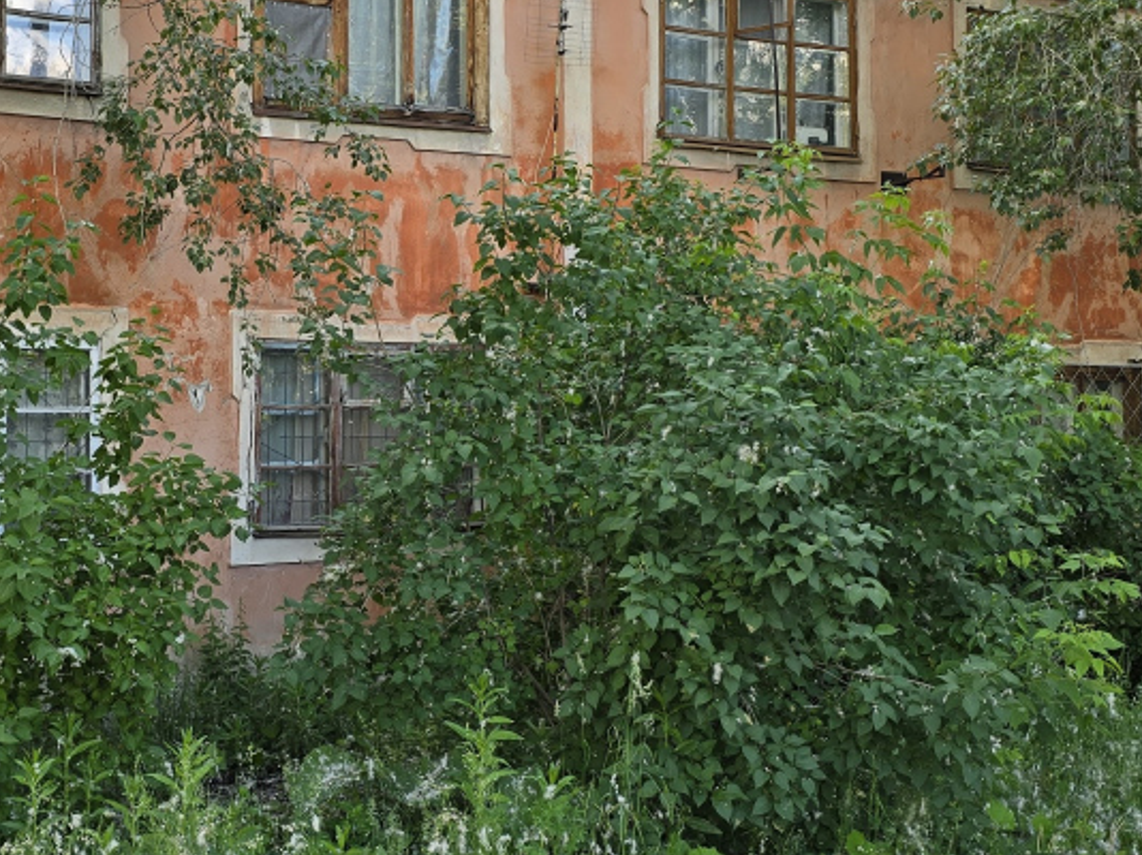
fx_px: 1847
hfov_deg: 33.6
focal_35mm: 56
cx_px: 278
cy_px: 382
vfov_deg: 26.1
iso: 20
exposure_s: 1/180
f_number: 1.7
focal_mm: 6.3
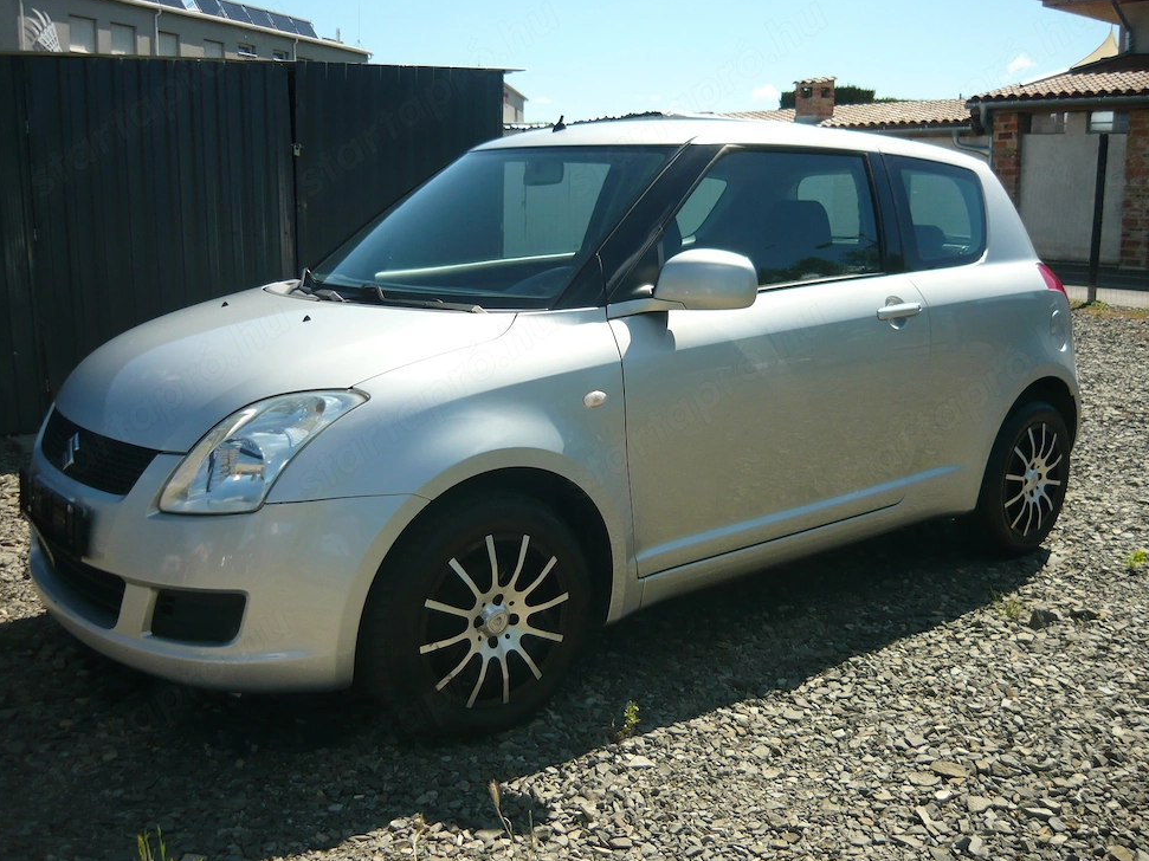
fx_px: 1128
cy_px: 420
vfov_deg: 41.8
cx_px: 568
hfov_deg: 54.0
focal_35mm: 34
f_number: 8
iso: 100
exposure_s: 1/160
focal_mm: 5.5
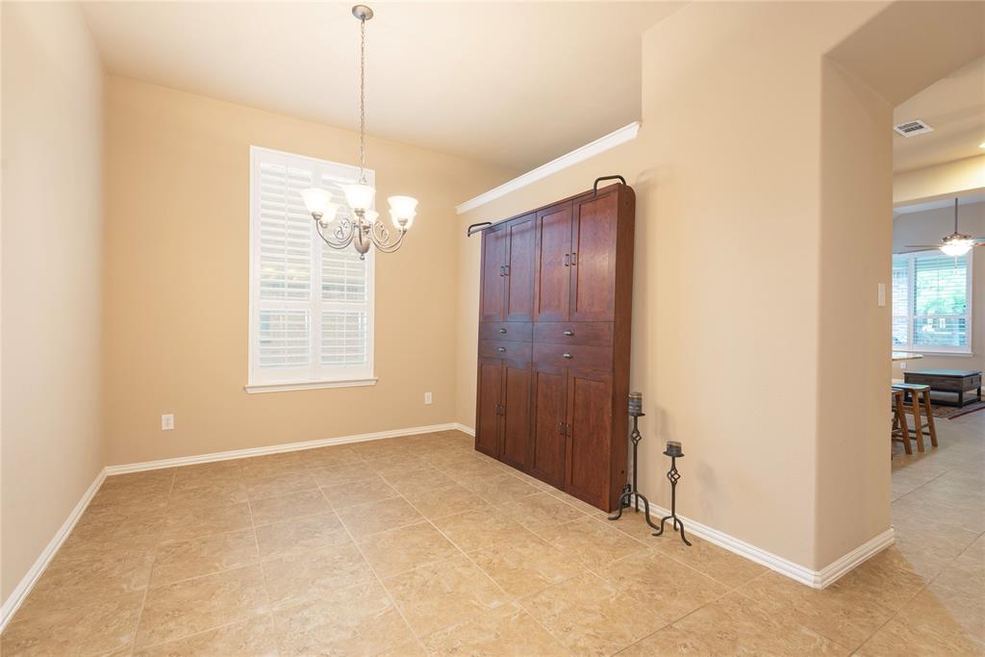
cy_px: 328
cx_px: 492
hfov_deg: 96.7
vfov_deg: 73.8
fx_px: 438
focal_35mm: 16
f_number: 7.1
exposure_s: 1.3
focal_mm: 16
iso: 100
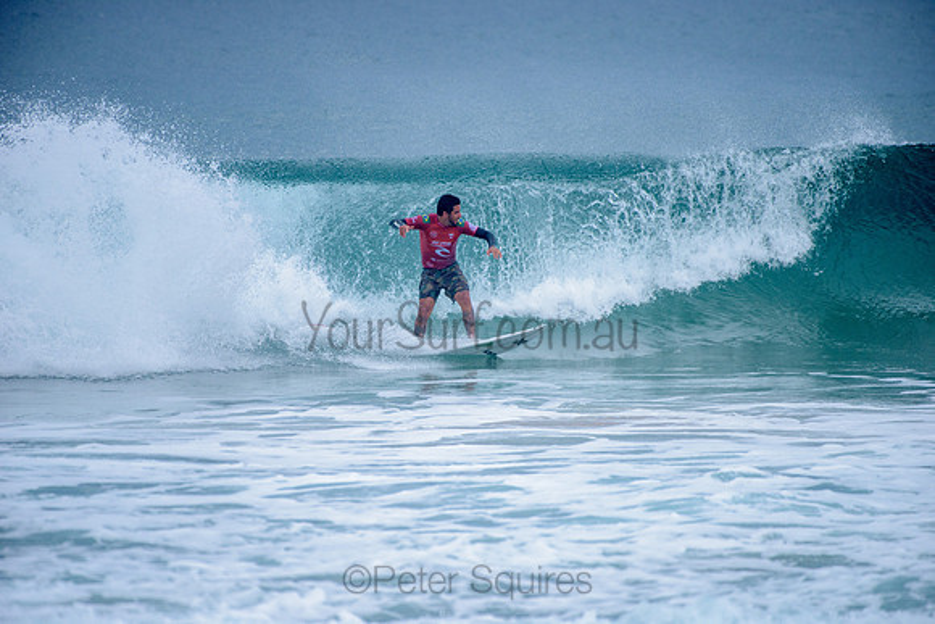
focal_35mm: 500
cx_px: 468
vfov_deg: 2.8
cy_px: 312
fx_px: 12989
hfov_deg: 4.1
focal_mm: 500
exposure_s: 1/2000
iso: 360
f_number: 5.6
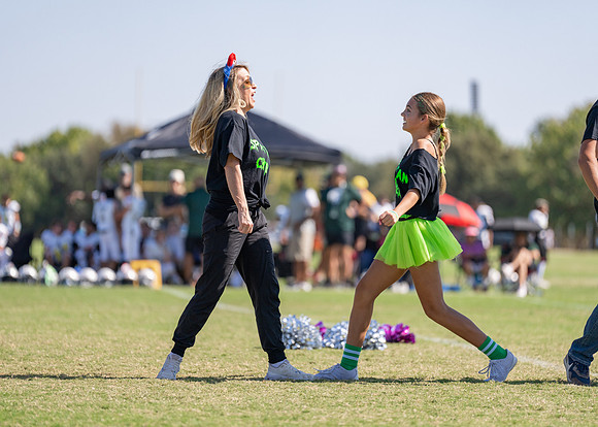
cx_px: 299
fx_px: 3558
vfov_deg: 6.9
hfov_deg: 9.6
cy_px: 214
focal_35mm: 210
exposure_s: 1/6400
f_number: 2.8
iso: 320
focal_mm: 200
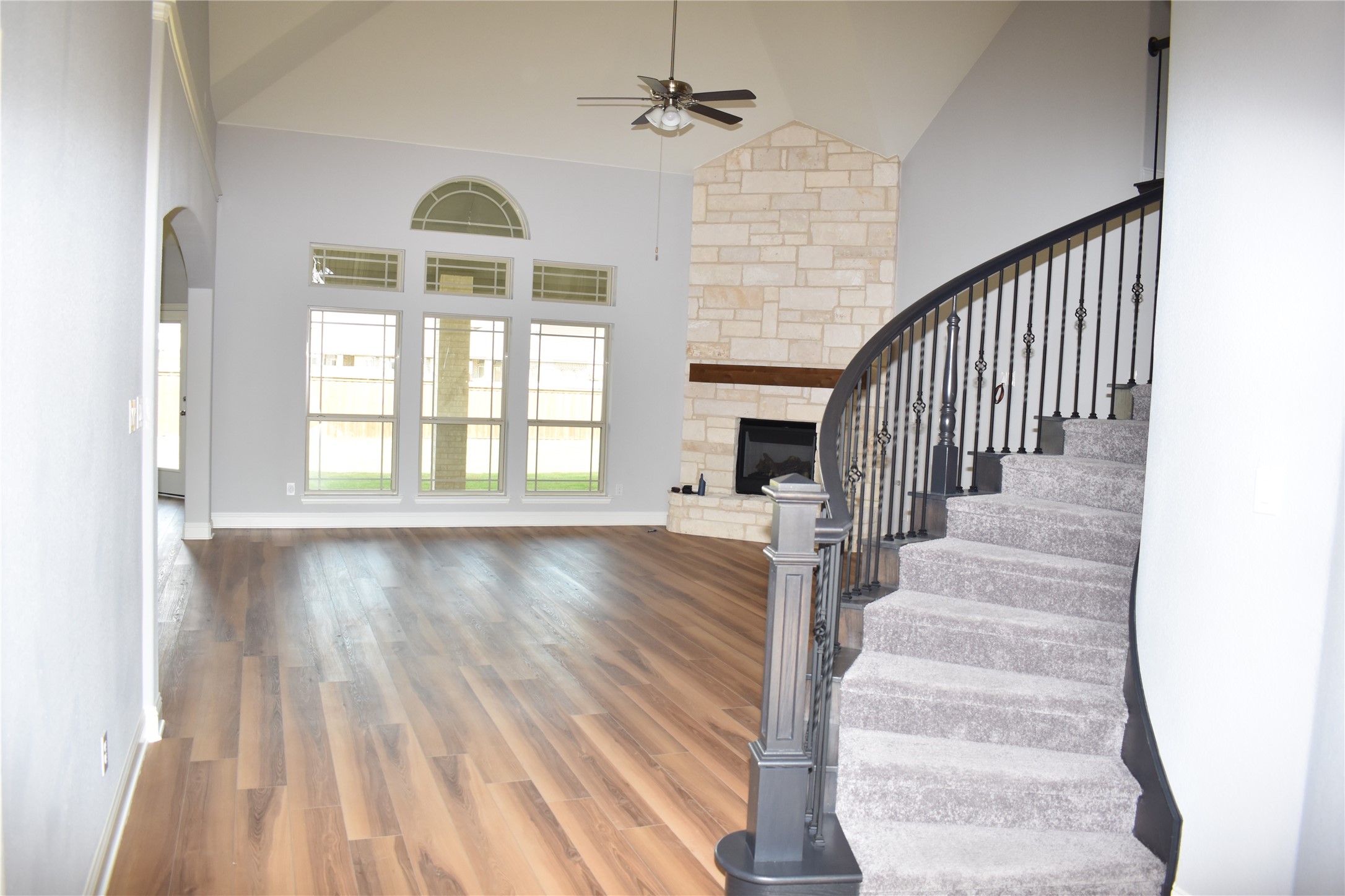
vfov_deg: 47.9
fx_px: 1009
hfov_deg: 67.4
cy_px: 448
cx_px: 672
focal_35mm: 27
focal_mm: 18
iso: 560
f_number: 5
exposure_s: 1/200
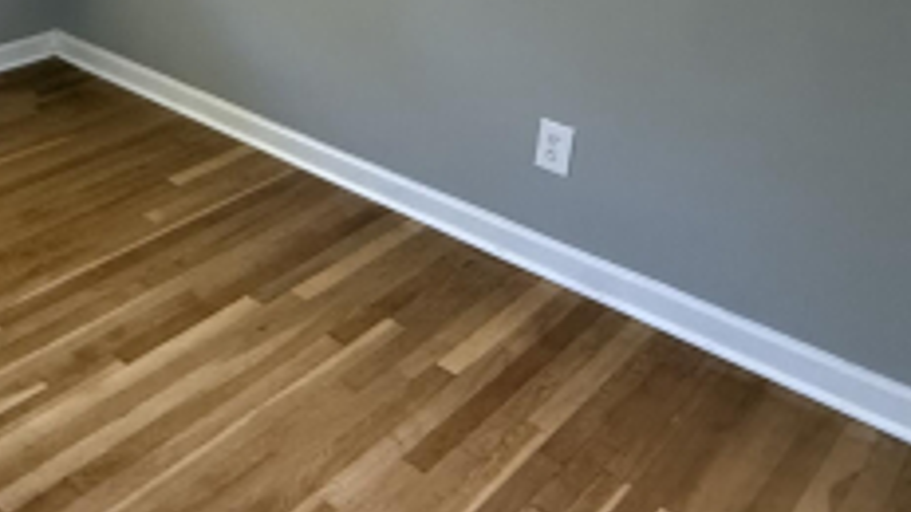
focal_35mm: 44
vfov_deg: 25.2
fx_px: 1063
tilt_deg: -15.3
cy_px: -51
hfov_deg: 43.7
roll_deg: -1.8
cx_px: 156
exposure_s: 1/60
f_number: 2.2
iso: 800
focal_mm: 2.22
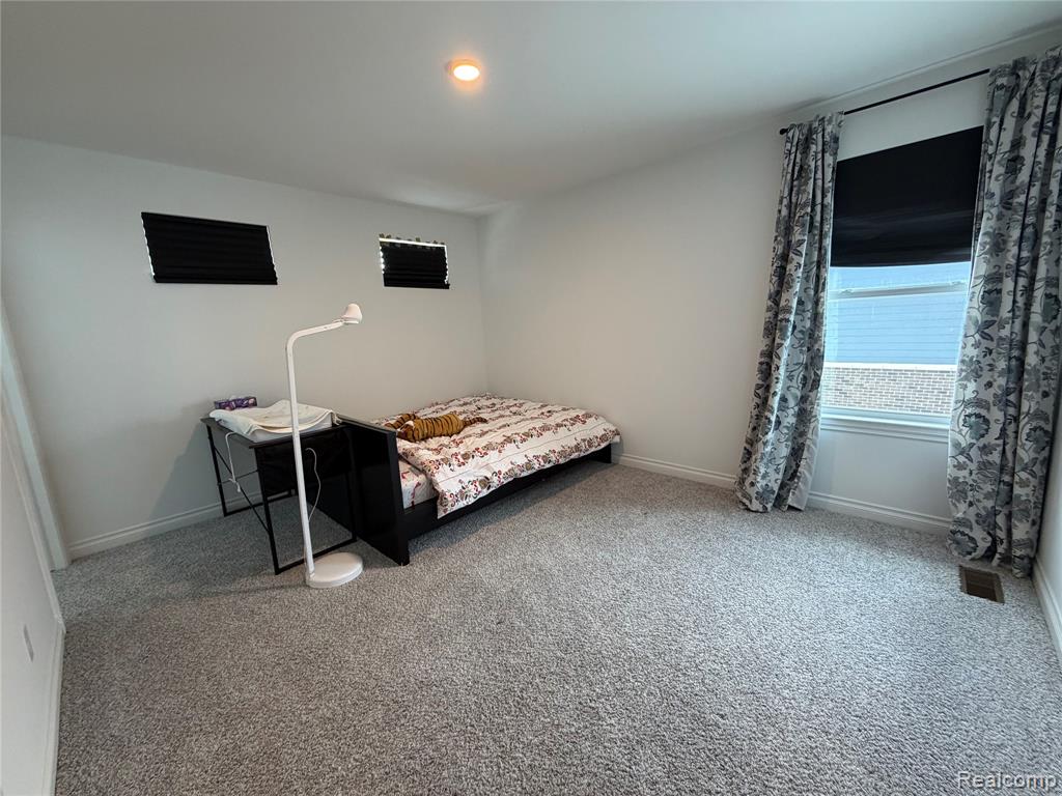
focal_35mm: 14
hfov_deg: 102.1
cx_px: 531
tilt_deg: -8.9
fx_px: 430
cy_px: 398
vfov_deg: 85.7
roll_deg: +2.5
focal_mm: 2.22
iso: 250
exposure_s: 1/120
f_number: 2.2
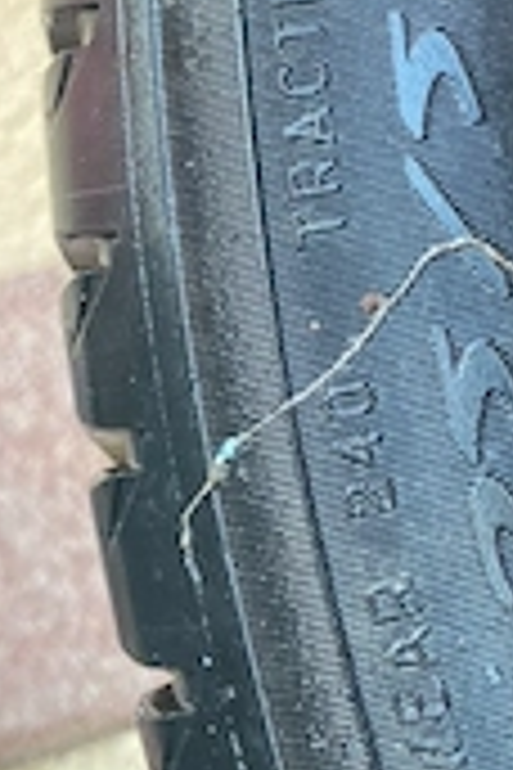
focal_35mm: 61
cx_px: 603
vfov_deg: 30.5
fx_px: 1304
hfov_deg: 20.9
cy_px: 0
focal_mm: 4.25
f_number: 1.8
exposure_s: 1/60
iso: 160
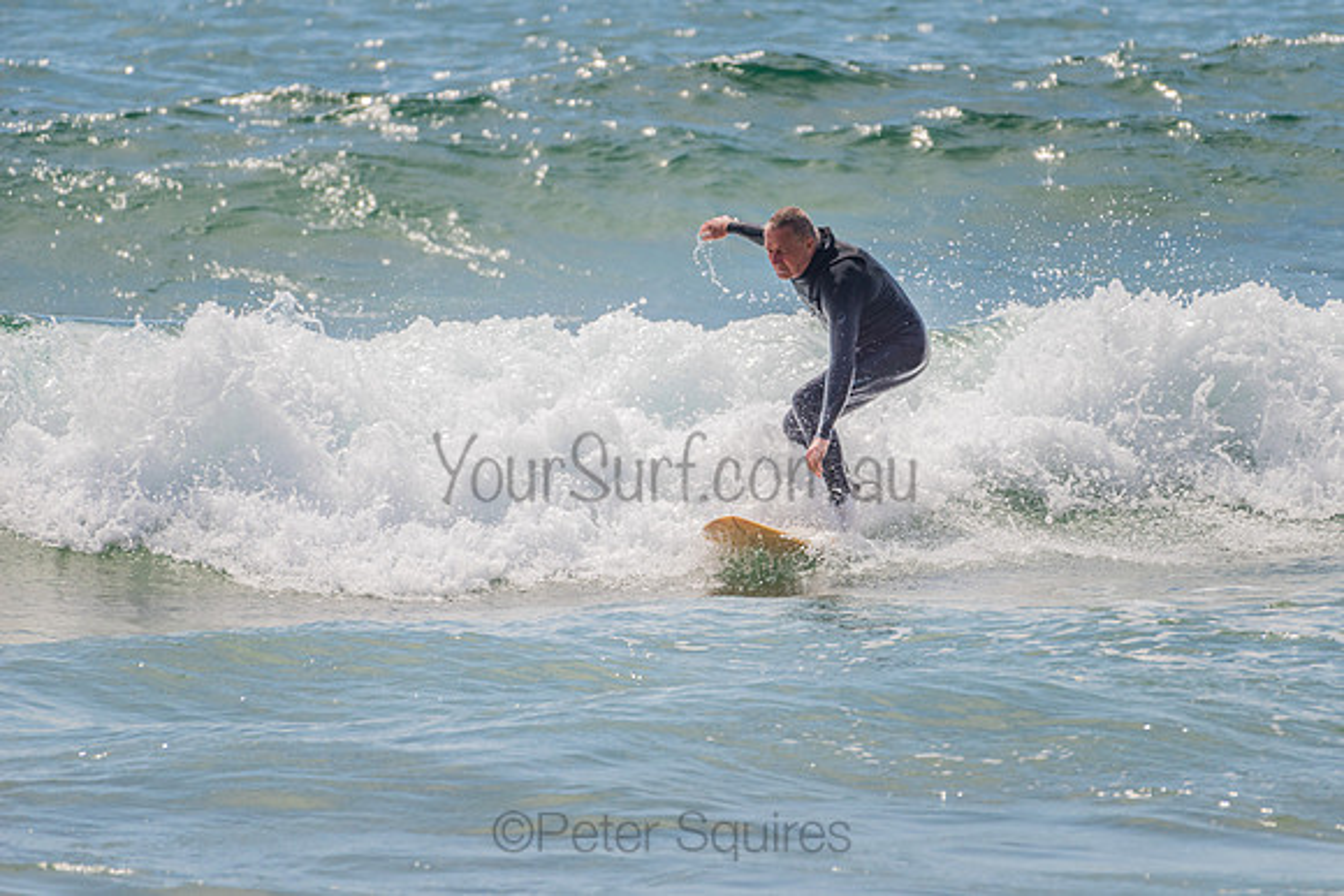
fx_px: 22903
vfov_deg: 2.2
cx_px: 824
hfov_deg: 3.4
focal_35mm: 613
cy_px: 431
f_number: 5.6
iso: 180
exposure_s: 1/640
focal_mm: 500
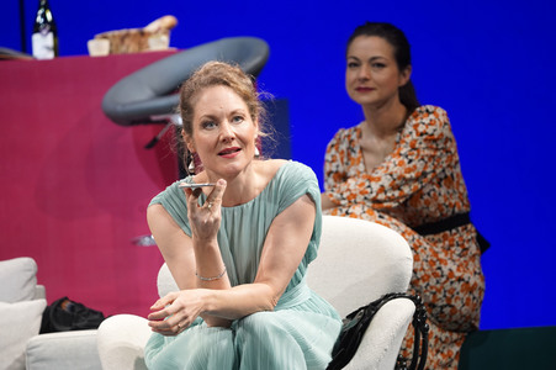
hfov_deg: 7.8
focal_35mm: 264
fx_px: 4074
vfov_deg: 5.2
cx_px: 278
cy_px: 185
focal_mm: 264
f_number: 6.3
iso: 2500
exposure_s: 1/250
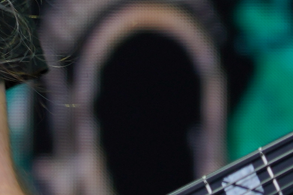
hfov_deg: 2.6
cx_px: -388
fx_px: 6463
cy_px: -86
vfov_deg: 1.7
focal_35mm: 794
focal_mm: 105
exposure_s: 1/125
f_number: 4
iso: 100
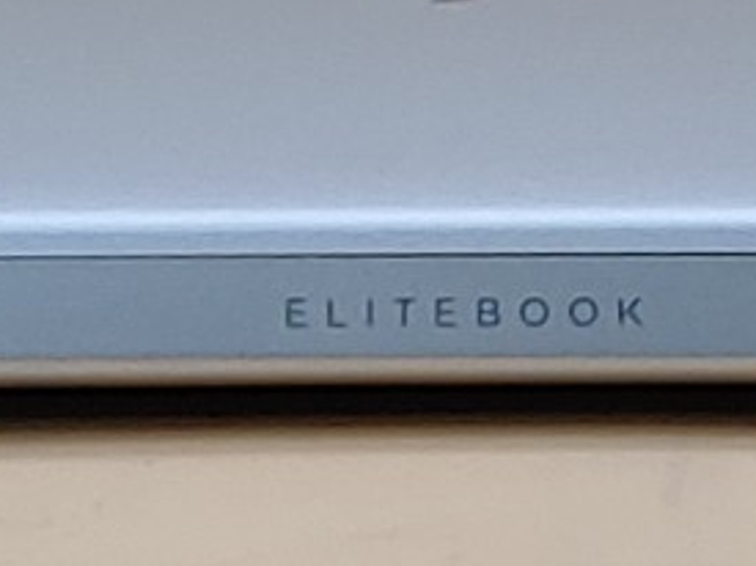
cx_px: 489
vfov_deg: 6.1
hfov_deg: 8.2
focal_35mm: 241
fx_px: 5261
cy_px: -102
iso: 50
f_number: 1.8
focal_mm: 4.36
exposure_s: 1/163
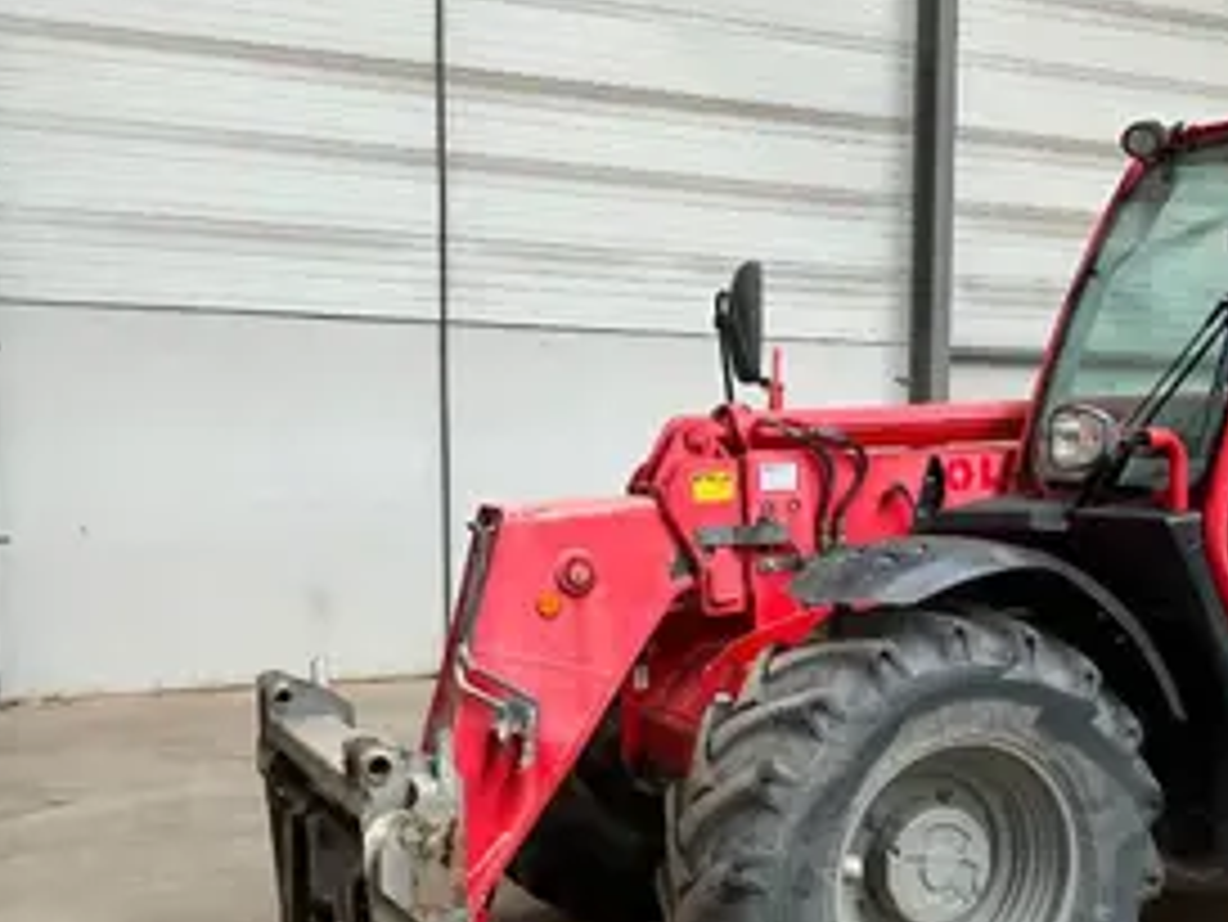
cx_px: 864
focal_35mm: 51
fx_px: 1810
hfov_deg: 36.9
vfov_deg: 28.3
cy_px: 652
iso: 100
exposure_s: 1/60
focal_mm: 3
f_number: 1.8
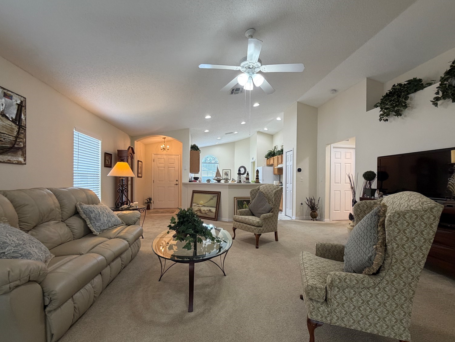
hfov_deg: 98.1
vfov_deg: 81.7
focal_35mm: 15
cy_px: 180
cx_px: 233
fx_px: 197
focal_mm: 2.22
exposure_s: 1/120
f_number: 2.2
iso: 250
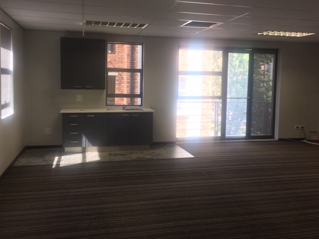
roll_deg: -1.0
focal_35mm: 34
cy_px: 101
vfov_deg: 41.6
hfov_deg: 54.0
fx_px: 313
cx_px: 162
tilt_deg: -4.1
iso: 25
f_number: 2.2
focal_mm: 4.15
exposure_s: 1/50
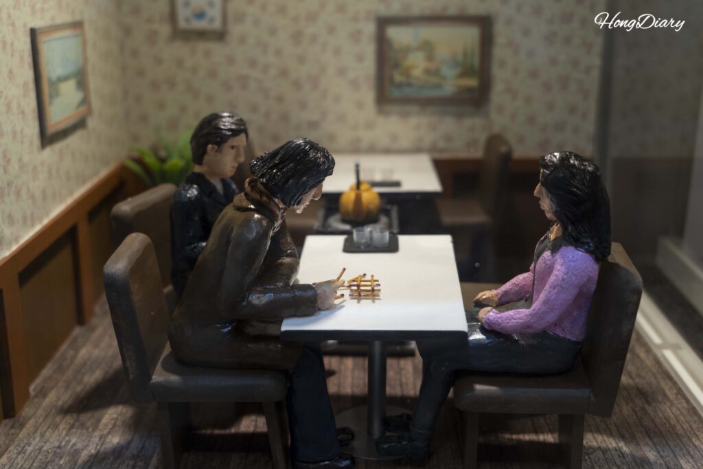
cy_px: 234
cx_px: 352
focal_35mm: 44
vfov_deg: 30.5
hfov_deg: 44.5
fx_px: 859
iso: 640
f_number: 5.6
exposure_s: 1/60
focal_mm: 44
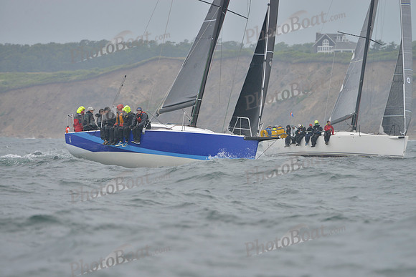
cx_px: 208
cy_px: 138
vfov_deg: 4.6
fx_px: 3467
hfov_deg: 6.9
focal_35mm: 300
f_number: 7.1
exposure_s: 1/800
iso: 400
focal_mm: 300
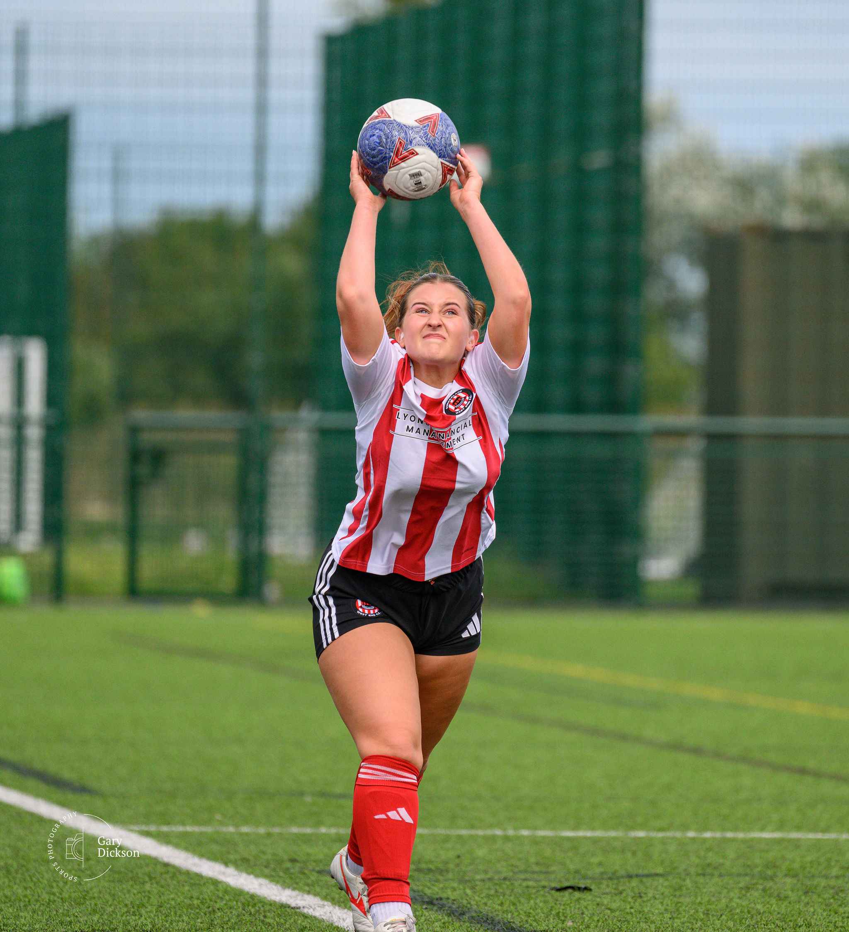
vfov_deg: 3.6
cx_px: 521
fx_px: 14952
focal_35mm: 513
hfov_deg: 3.3
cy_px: 409
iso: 900
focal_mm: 340
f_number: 5.3
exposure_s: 1/2000
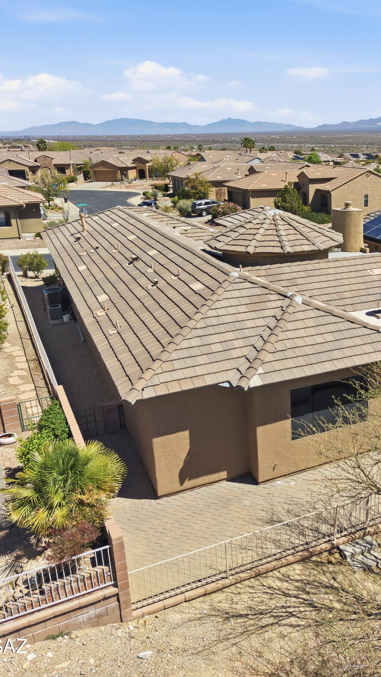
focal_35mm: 35
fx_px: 628
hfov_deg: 32.1
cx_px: 342
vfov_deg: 56.6
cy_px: 337
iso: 200
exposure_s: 1/6000
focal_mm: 8.7
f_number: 1.8
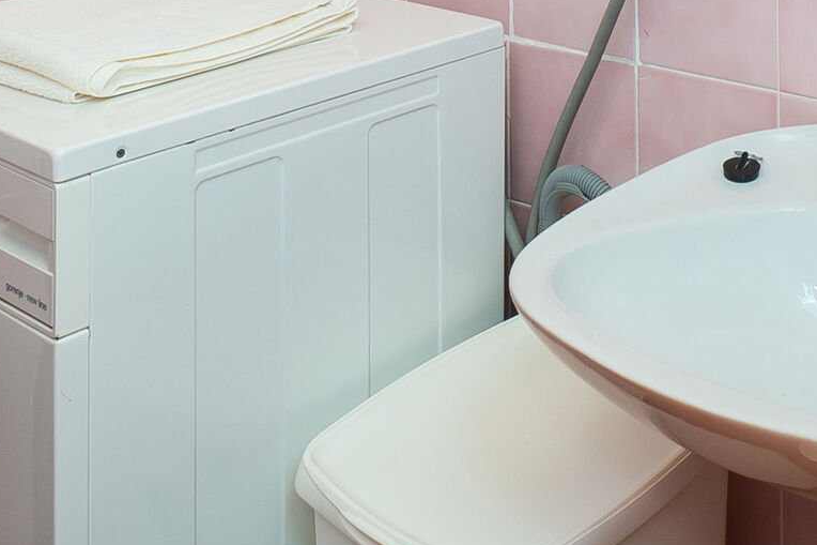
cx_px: 694
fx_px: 1248
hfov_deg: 34.7
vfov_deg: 19.8
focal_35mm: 55
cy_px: -360
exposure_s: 1/200
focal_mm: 10
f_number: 8
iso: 160
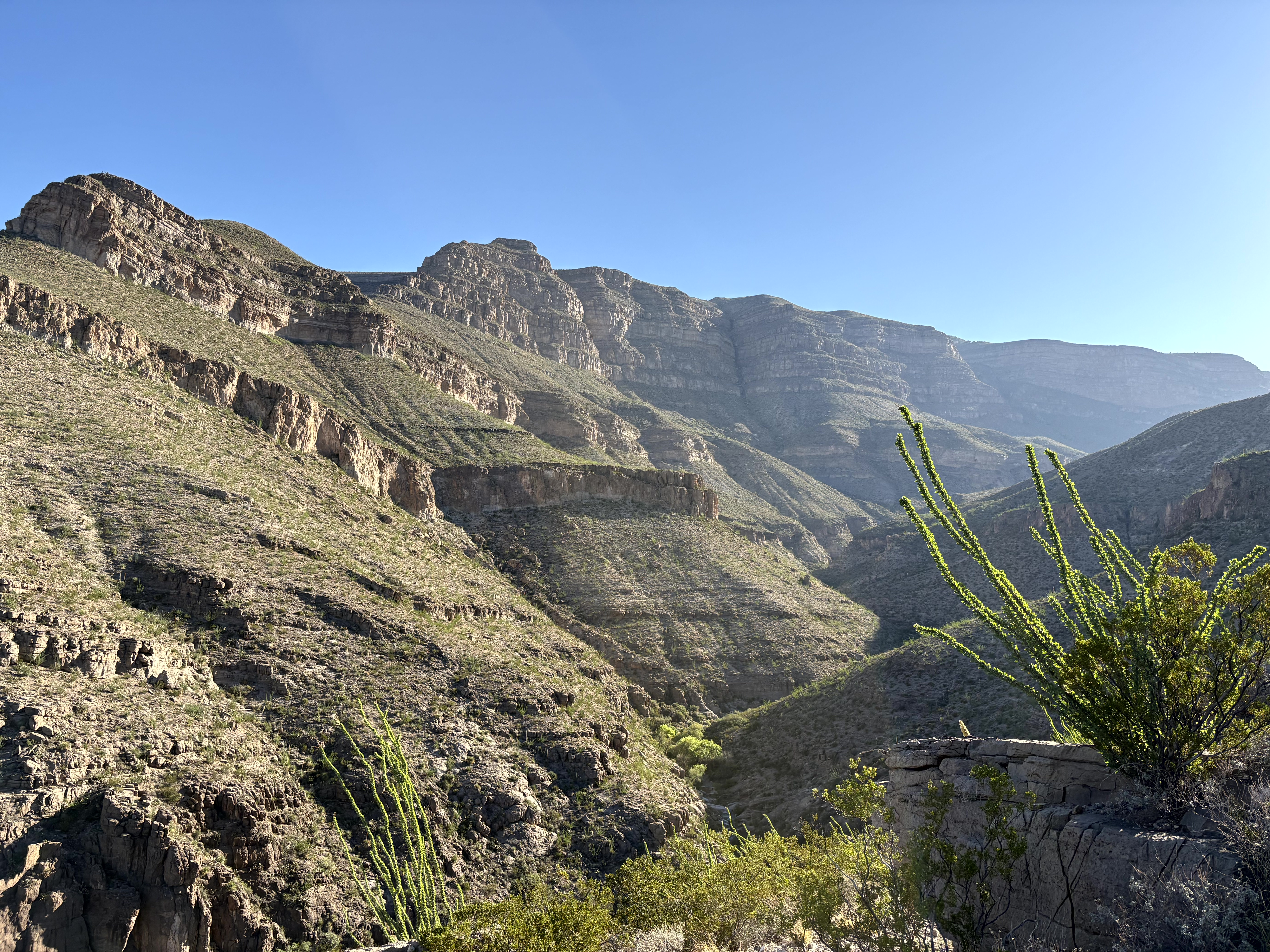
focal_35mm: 26
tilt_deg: +5.5
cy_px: 476
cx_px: 635
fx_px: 954
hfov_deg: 67.3
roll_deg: -0.8
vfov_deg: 53.1
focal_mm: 5.96
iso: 50
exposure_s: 1/1953
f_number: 1.6
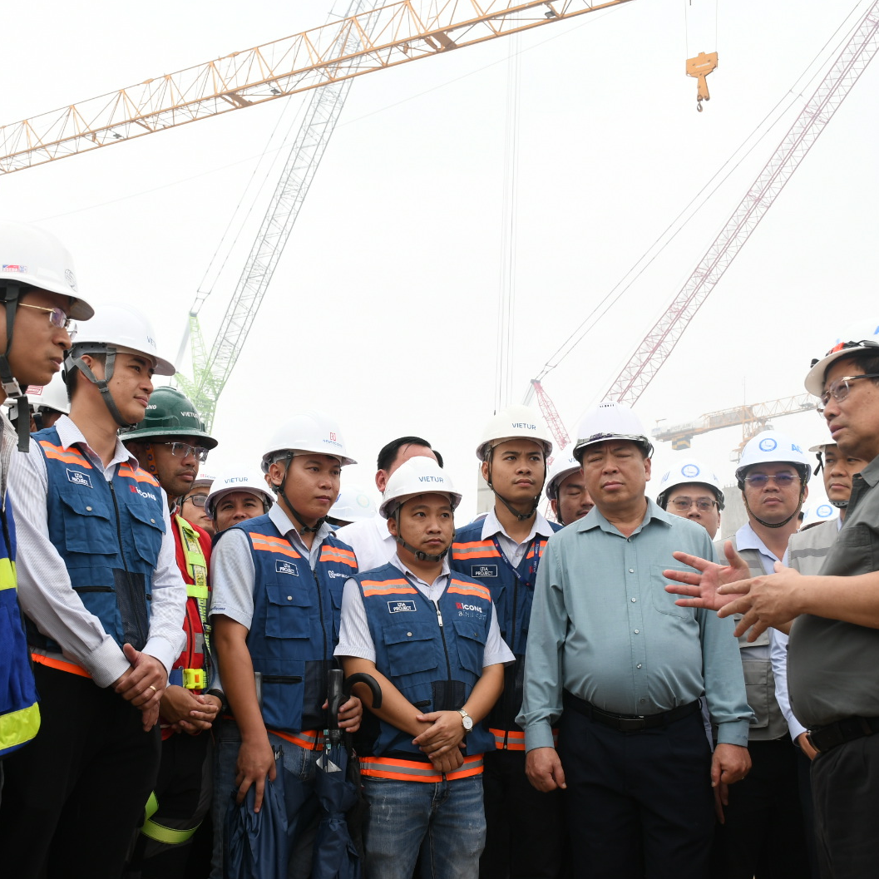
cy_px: 432
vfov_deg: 39.2
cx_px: 404
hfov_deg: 39.1
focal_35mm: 43
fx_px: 1235
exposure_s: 1/200
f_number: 5.6
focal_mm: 22
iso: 250
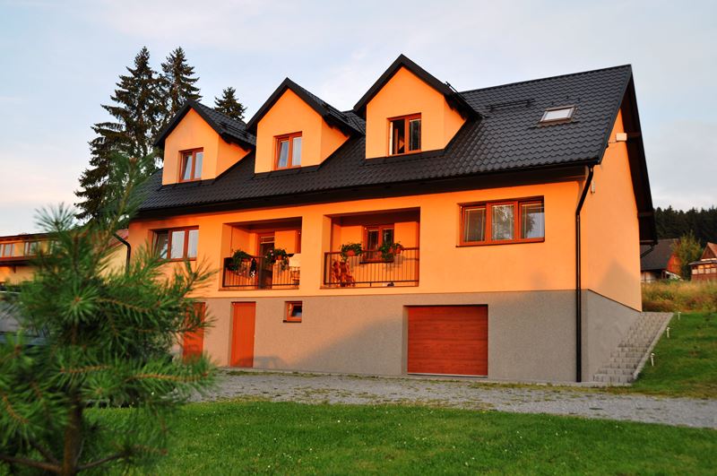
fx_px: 656
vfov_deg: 39.9
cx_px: 358
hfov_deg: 57.3
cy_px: 238
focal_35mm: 33
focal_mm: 22
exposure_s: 1/100
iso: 200
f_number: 5
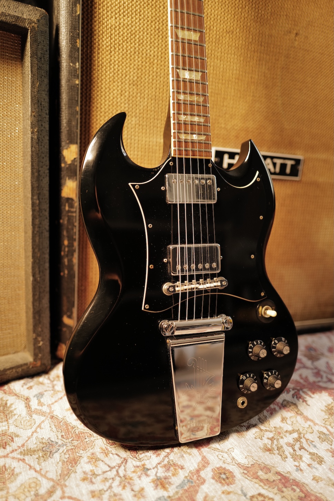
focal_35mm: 28
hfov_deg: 46.4
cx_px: 167
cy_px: 250
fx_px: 389
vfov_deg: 65.5
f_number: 1.7
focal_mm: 28
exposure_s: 1/60
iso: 400
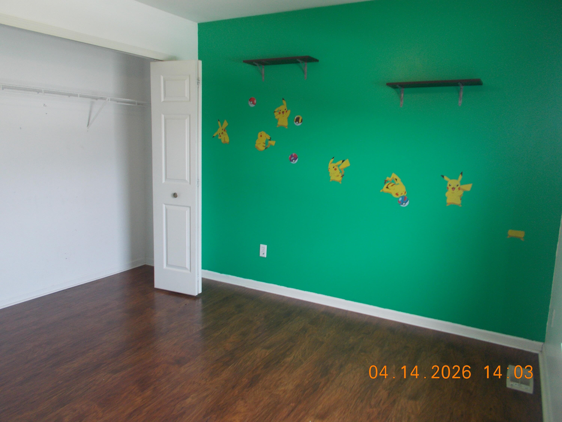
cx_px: 281
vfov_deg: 53.1
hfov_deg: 67.3
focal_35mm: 26
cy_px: 211
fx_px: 422
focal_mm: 4.6
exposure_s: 1/25
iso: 125
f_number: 3.2
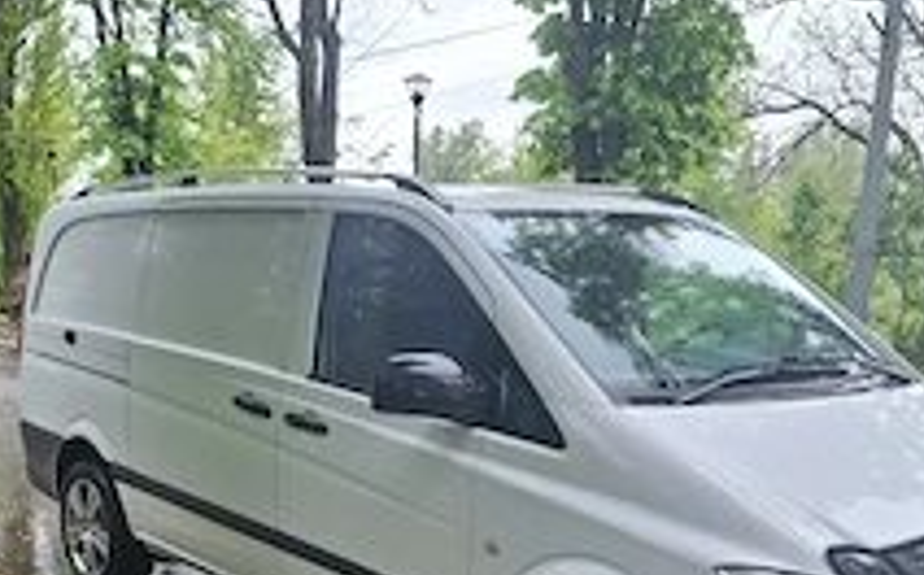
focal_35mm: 46
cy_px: 497
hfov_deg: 43.4
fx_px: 1157
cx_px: 401
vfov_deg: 27.1
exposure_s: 1/245
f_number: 1.8
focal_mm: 5.54
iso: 40
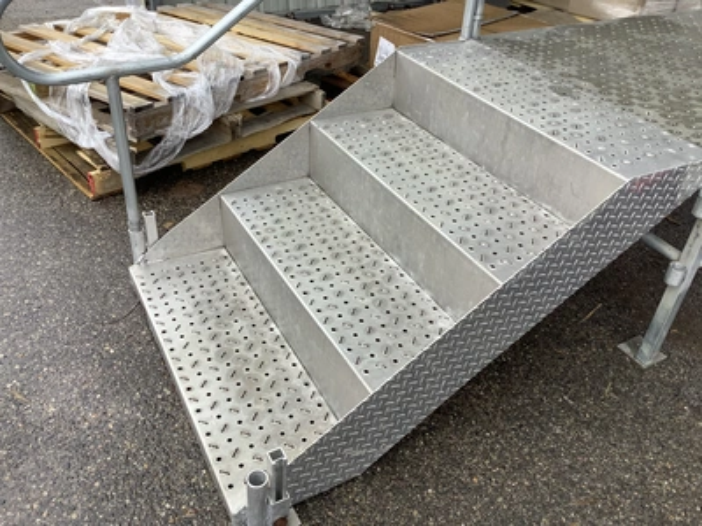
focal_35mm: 31
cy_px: 263
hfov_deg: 58.4
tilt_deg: -36.2
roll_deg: -2.5
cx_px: 351
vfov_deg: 45.4
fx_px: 629
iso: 25
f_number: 2.4
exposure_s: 1/322
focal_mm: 3.3
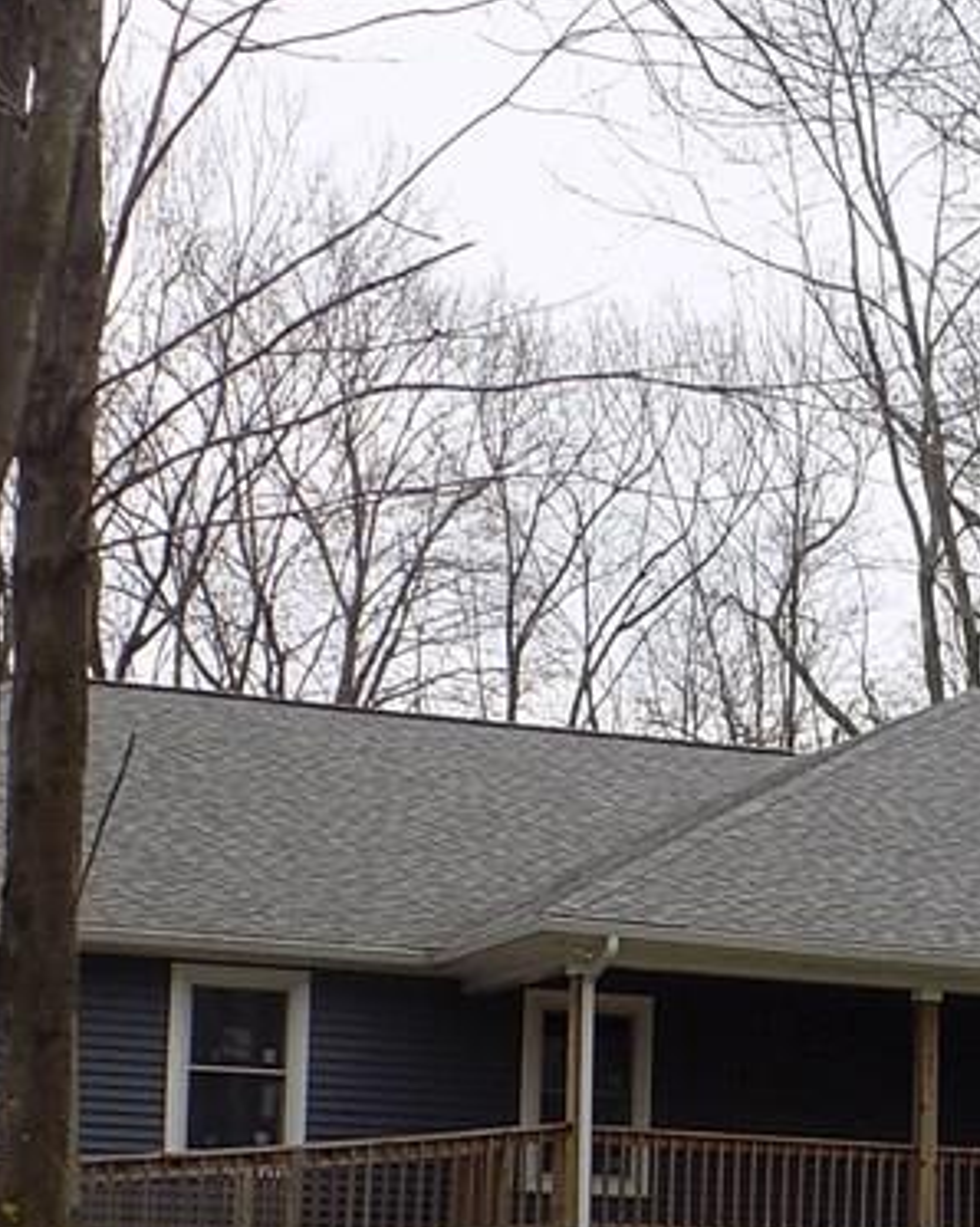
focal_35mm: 110
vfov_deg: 17.3
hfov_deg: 13.9
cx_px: 855
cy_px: 957
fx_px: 3991
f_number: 3.6
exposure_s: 1/500
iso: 80
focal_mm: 7.3
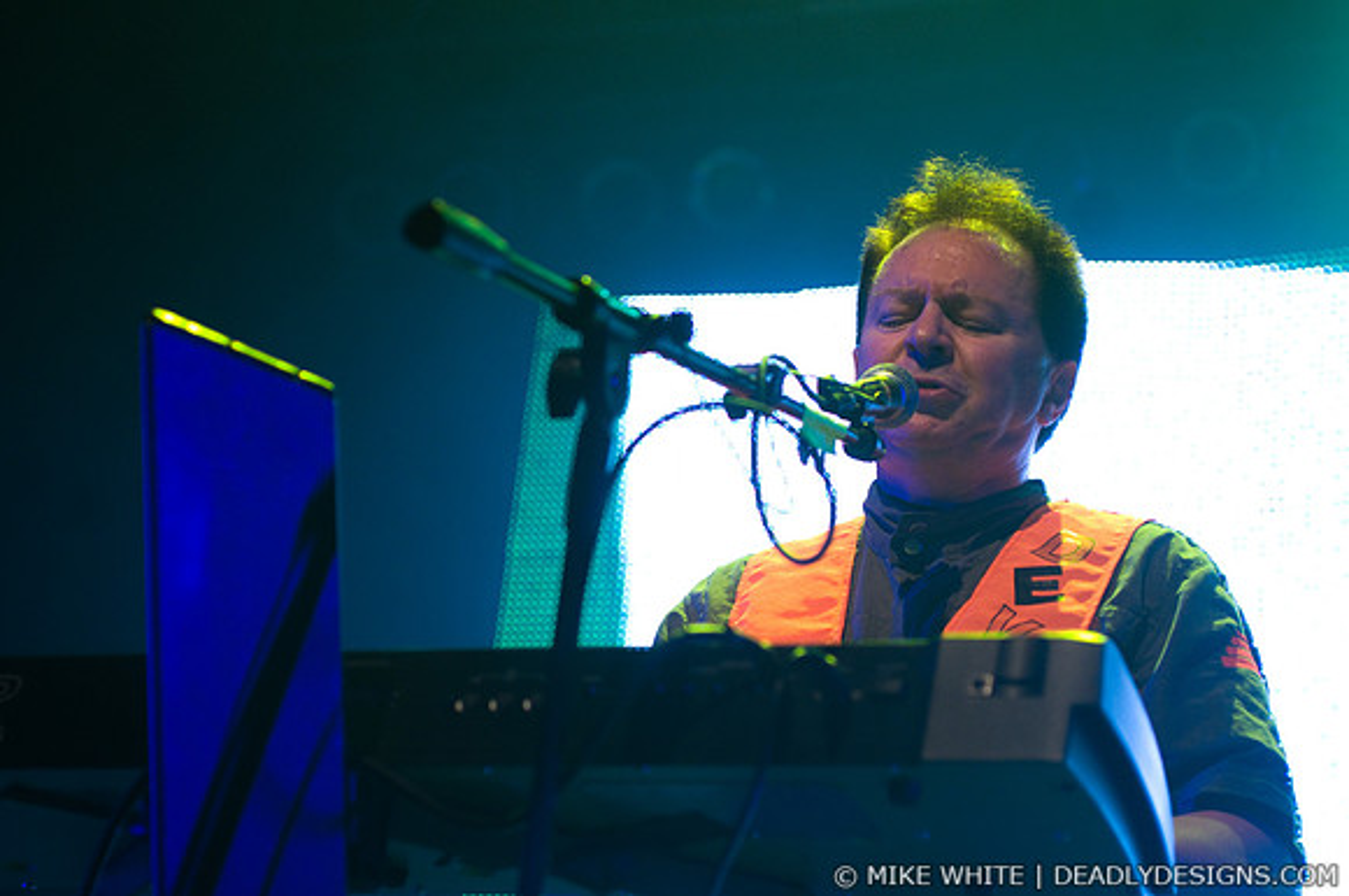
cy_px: 448
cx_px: 674
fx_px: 3256
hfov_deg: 23.4
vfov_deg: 15.7
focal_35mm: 87
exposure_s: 1/160
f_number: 3.2
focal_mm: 58
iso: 1000
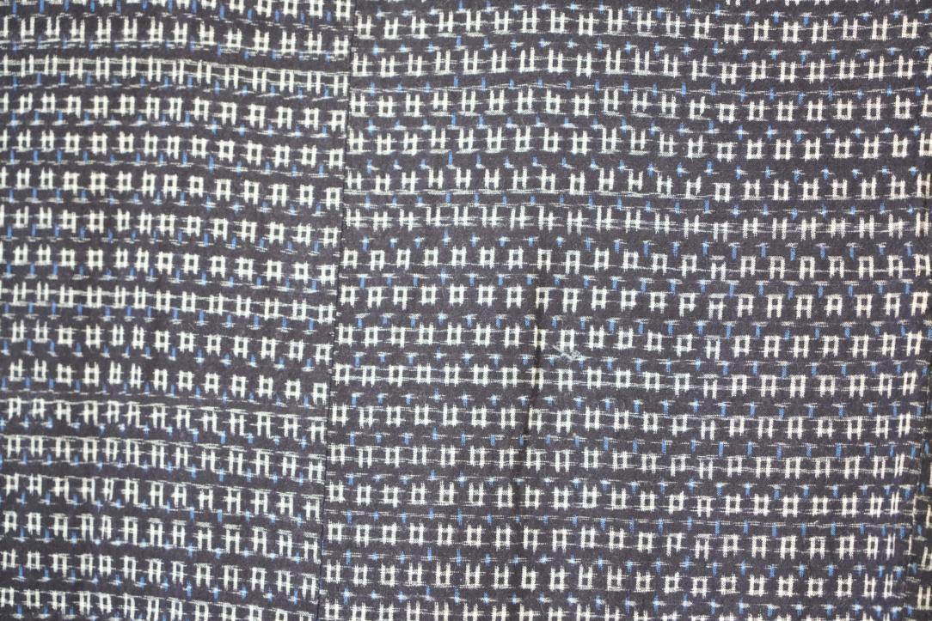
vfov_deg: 13.0
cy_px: 310
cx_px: 466
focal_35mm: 105
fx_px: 2719
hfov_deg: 19.5
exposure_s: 1/125
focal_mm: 105
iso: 6400
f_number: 4
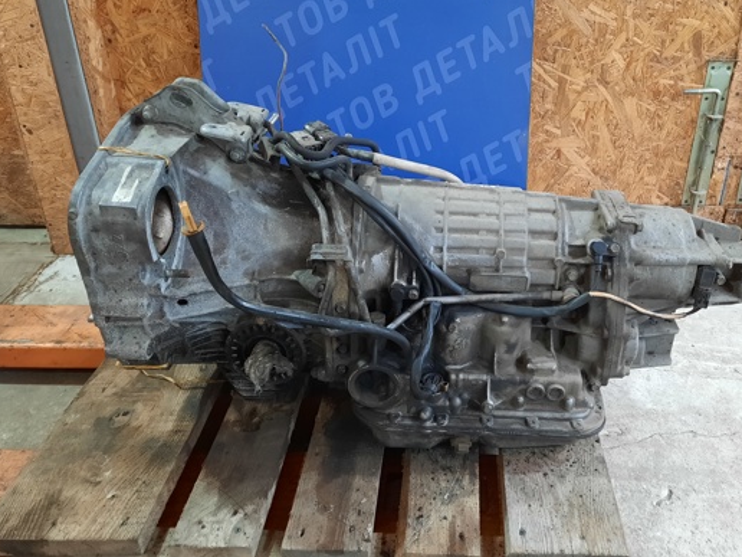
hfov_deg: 58.1
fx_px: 664
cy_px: 259
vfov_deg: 45.4
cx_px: 424
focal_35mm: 31
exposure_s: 1/50
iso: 320
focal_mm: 4.6
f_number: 2
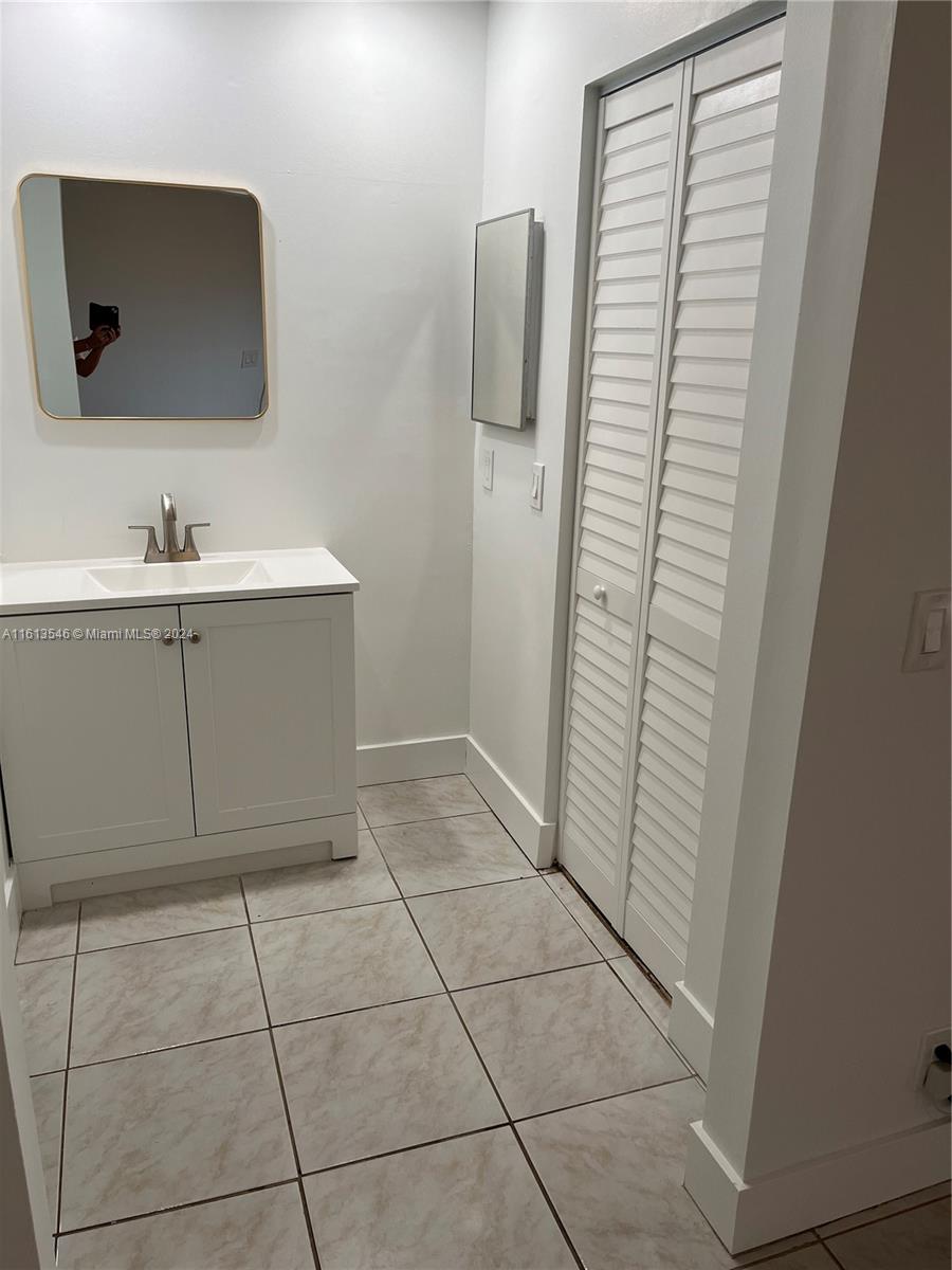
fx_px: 953
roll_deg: -1.2
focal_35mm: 26
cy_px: 635
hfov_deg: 53.1
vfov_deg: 67.3
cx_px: 476
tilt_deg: -17.1
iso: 80
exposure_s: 1/120
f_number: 1.6
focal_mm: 5.1
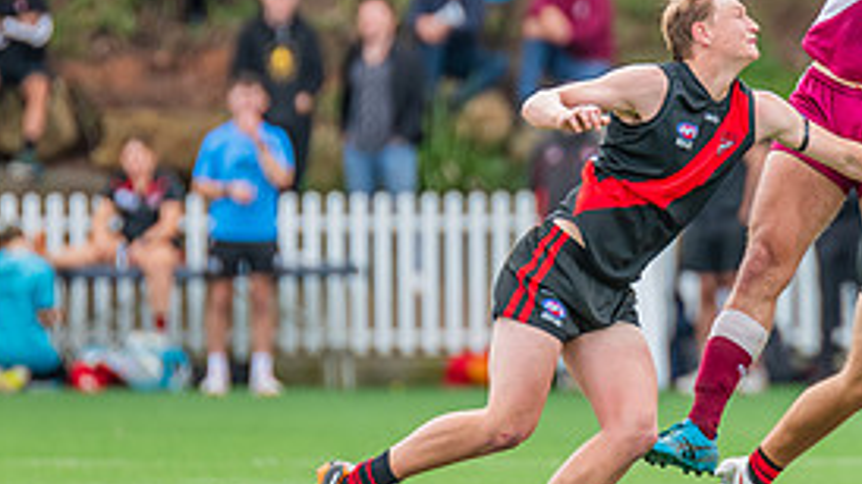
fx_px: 22967
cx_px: 803
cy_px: 140
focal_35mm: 1005
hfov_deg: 2.1
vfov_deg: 1.2
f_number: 4.5
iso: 800
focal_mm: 420
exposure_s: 1/1250
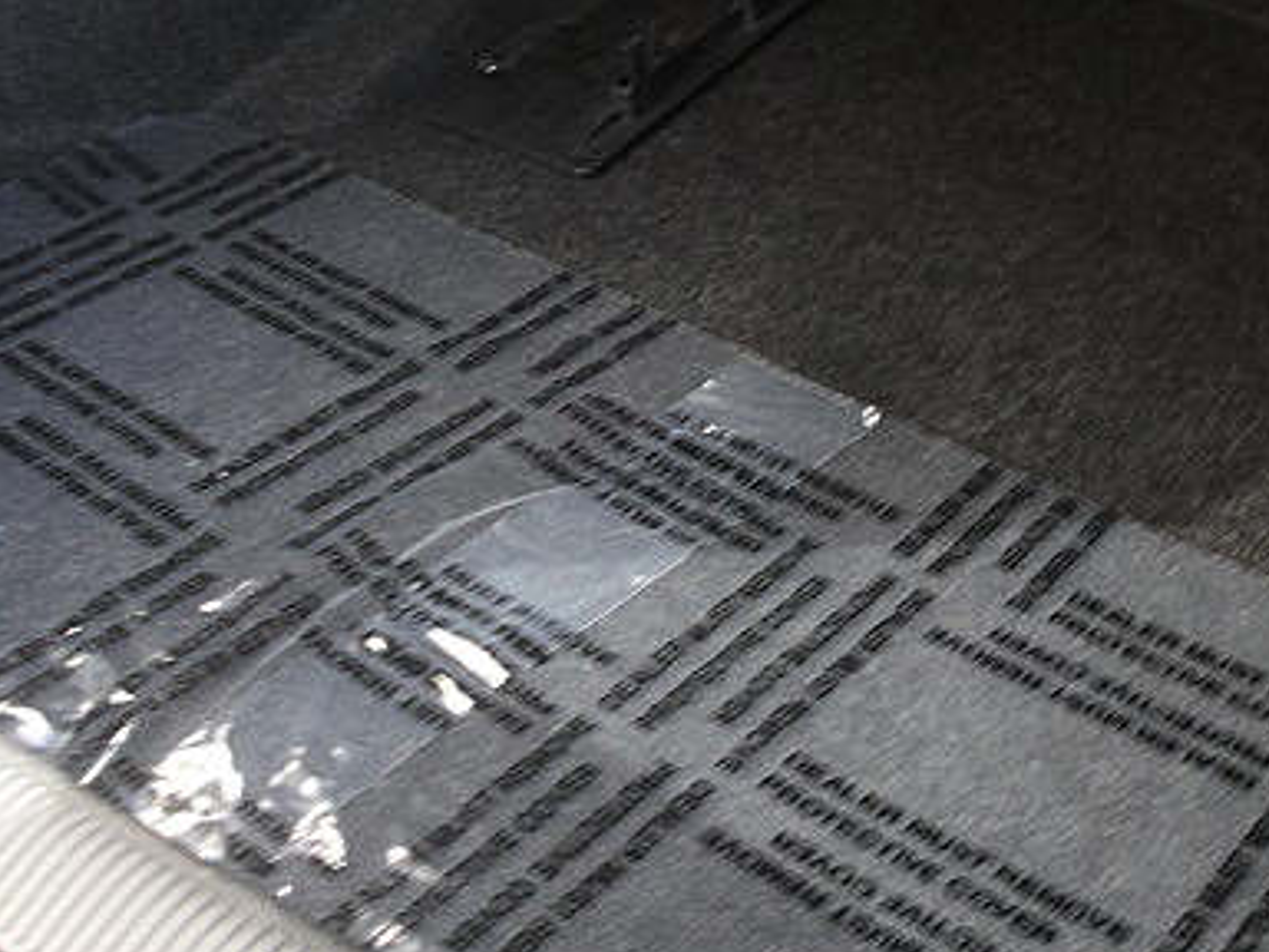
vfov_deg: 24.4
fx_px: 2200
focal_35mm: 60
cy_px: 522
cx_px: 654
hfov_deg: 32.2
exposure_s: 1/60
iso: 100
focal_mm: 6.3
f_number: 2.8
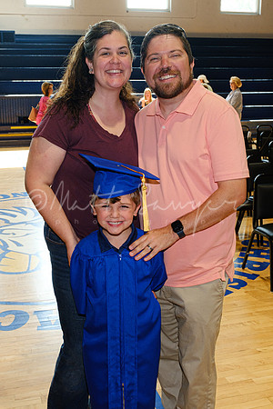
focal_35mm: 42
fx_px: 480
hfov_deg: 31.7
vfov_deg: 46.2
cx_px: 118
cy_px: 212
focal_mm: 18.2
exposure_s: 1/125
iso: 800
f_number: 5
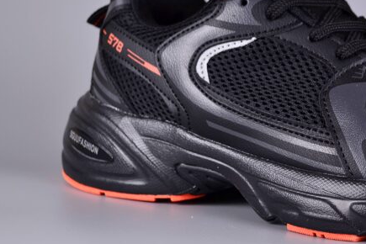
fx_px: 812
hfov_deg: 24.7
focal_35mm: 80
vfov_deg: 17.1
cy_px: 108
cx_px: 321
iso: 100
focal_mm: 29
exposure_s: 1/80
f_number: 4.5
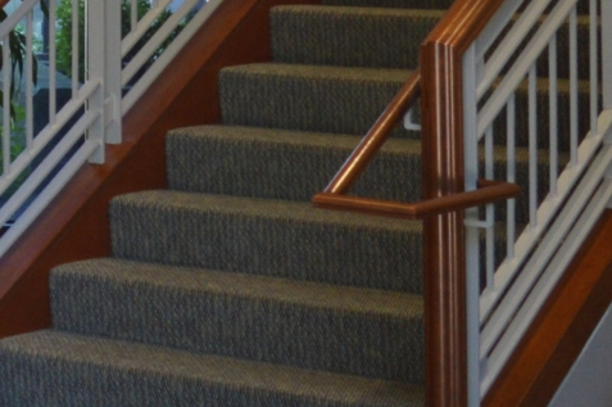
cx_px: -784
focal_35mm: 145
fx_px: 2462
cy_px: -245
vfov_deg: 9.1
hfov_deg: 11.9
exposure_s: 1/30
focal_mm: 18
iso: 200
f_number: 3.5
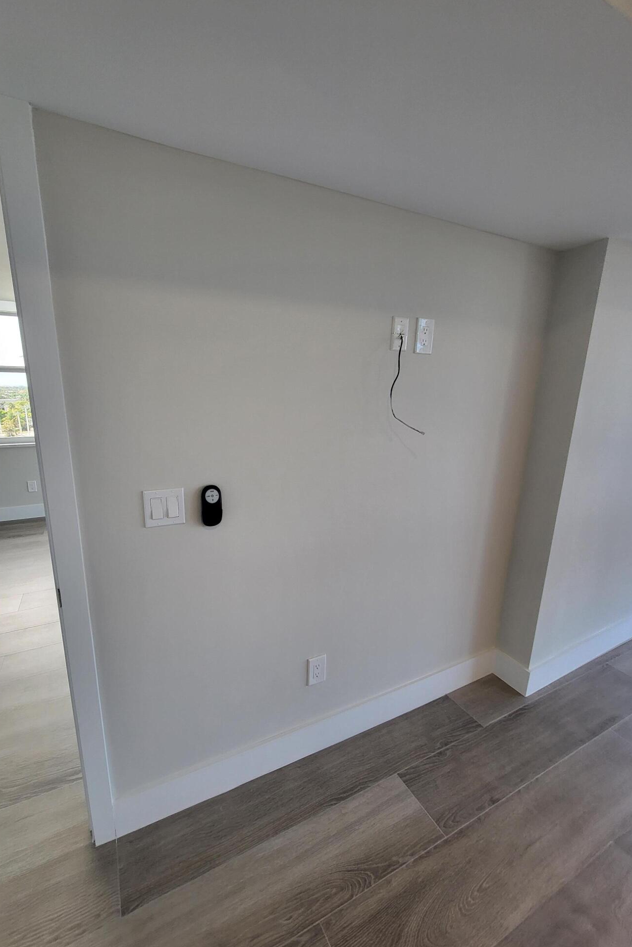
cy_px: 488
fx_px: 369
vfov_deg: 104.2
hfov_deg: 80.9
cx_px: 283
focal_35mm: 14
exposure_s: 1/60
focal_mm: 1.74
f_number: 2.2
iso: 64
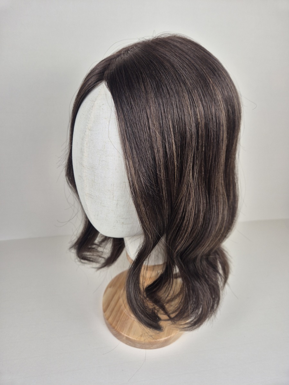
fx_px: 256
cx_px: 144
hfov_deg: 58.9
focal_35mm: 23
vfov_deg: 73.9
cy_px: 192
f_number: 1.8
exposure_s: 1/114
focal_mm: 5.4
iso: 25
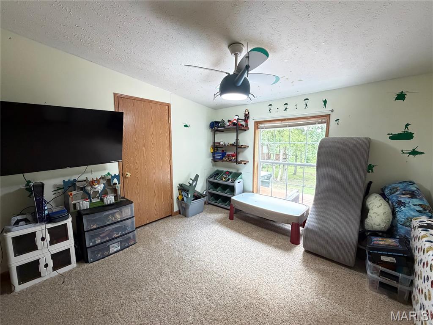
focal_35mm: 14
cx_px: 216
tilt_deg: -7.0
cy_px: 162
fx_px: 175
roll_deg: +1.2
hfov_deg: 102.1
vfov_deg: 85.7
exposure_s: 1/60
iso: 640
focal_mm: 2.22
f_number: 2.2
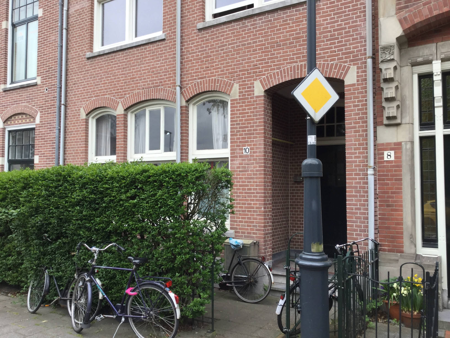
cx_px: 225
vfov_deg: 45.4
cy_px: 169
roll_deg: -0.7
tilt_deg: -0.1
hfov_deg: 58.4
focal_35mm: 31
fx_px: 403
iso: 25
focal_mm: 3.3
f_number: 2.4
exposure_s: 1/235
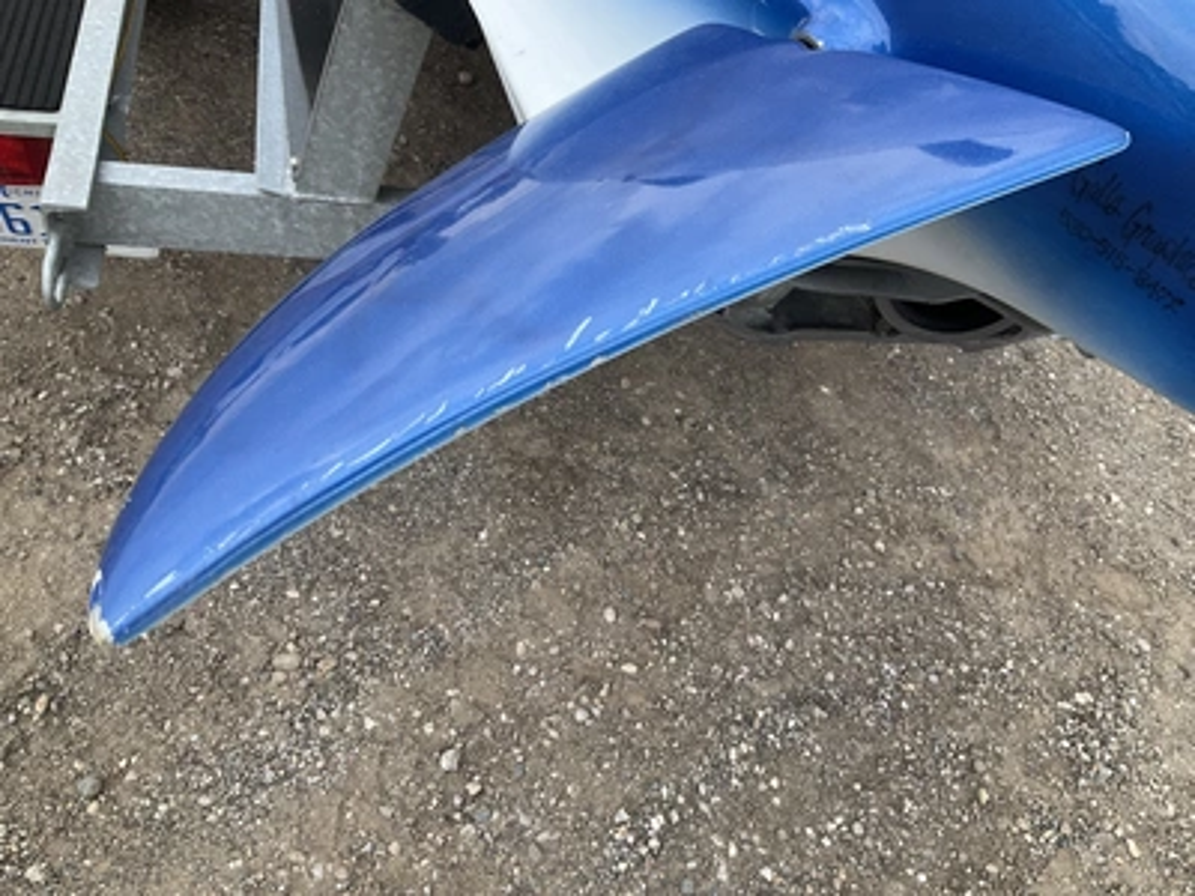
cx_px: 598
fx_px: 1001
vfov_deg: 48.2
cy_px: 448
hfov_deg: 61.7
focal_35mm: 29
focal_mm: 3
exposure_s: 1/383
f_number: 1.8
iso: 25
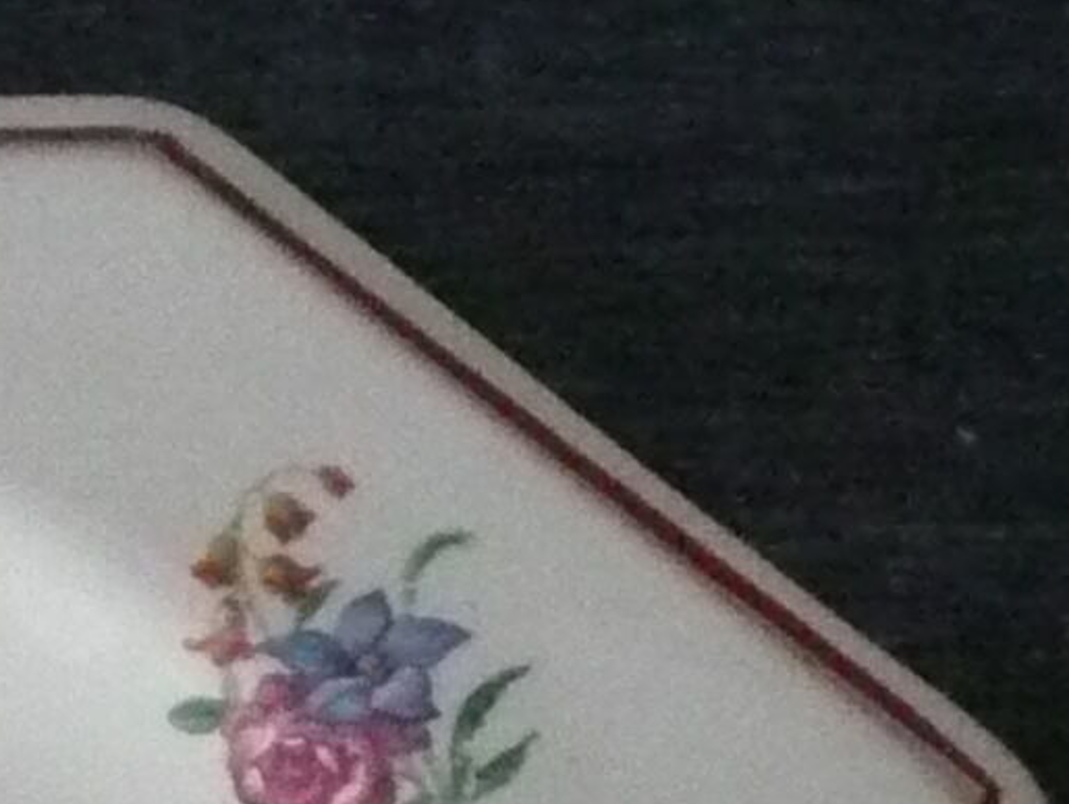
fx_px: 4728
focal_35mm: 153
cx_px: -940
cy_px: 1839
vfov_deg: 8.9
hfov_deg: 11.8
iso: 800
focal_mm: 4.6
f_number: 3.3
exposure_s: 1/15
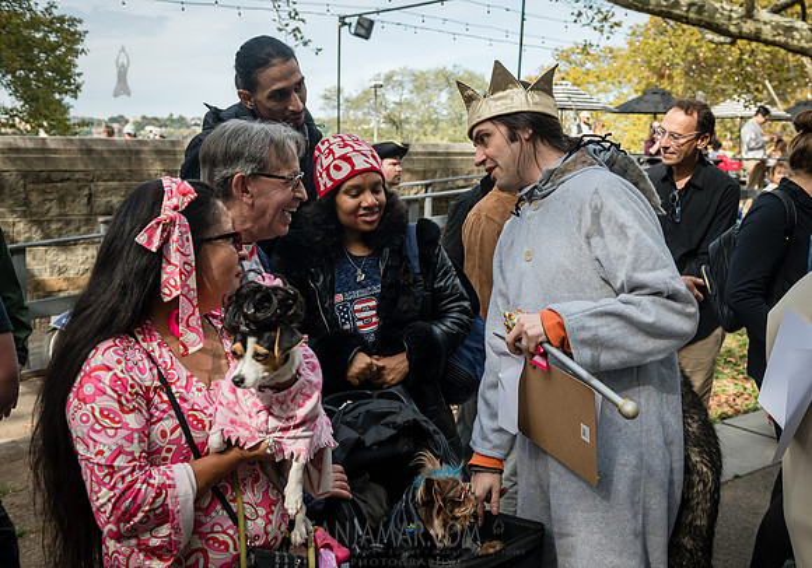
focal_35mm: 40
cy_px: 260
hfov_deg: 47.2
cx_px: 490
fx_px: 924
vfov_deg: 34.2
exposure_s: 1/3200
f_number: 5
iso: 1000
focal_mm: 34
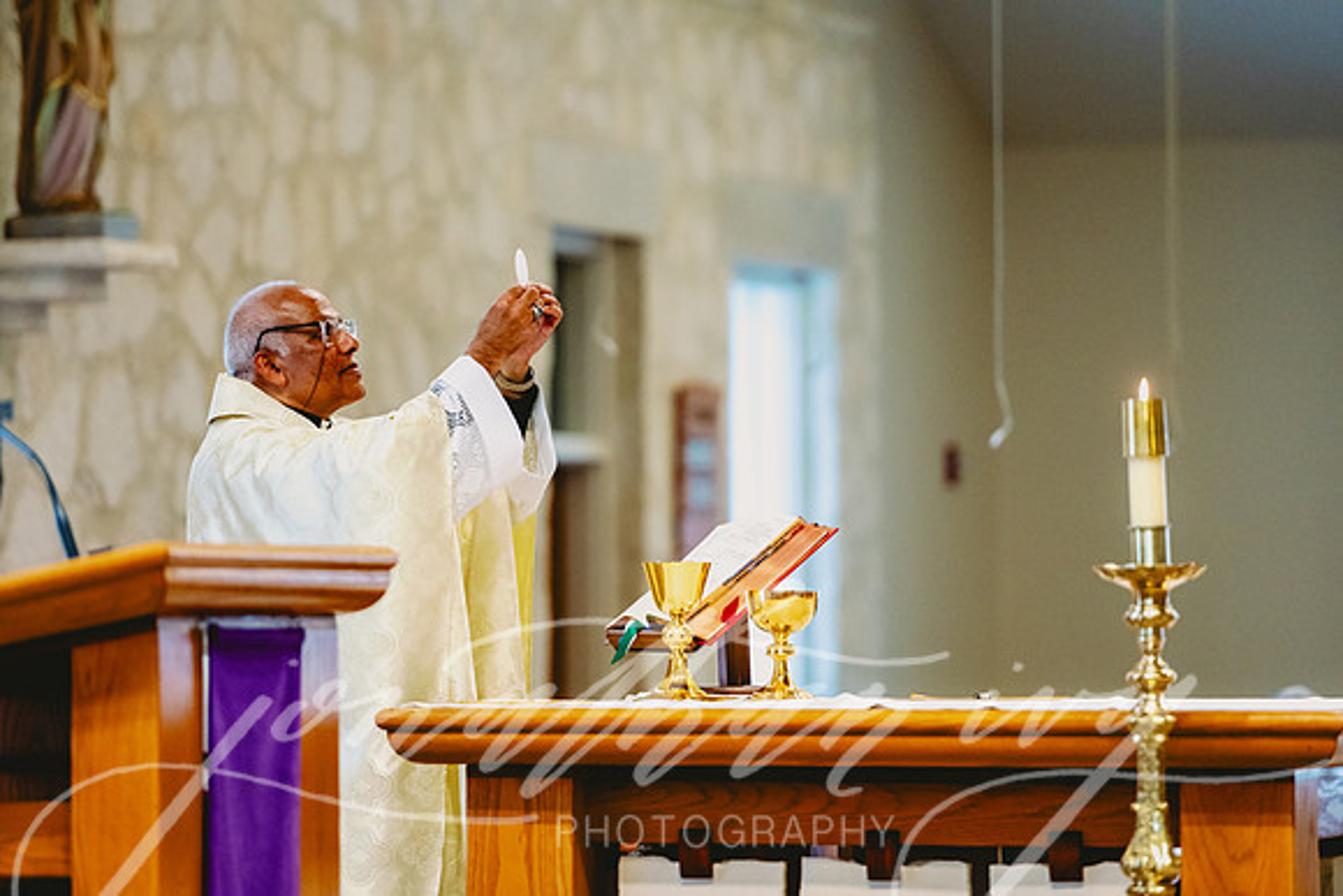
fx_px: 7463
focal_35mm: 200
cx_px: 672
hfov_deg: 10.3
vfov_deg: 6.9
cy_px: 448
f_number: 2.8
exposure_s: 1/320
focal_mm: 200
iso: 2500
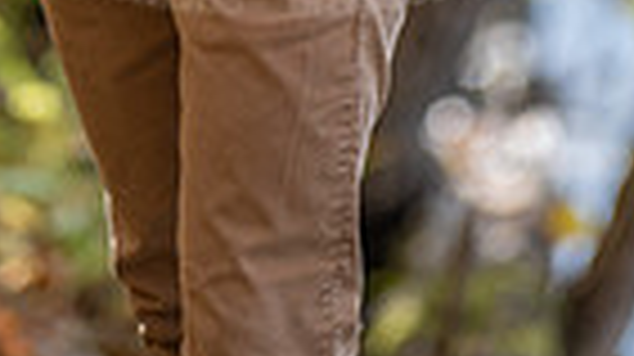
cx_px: 234
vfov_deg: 4.2
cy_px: -568
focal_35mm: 284
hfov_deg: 7.6
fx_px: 4770
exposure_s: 1/640
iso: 80
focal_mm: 85
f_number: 1.4
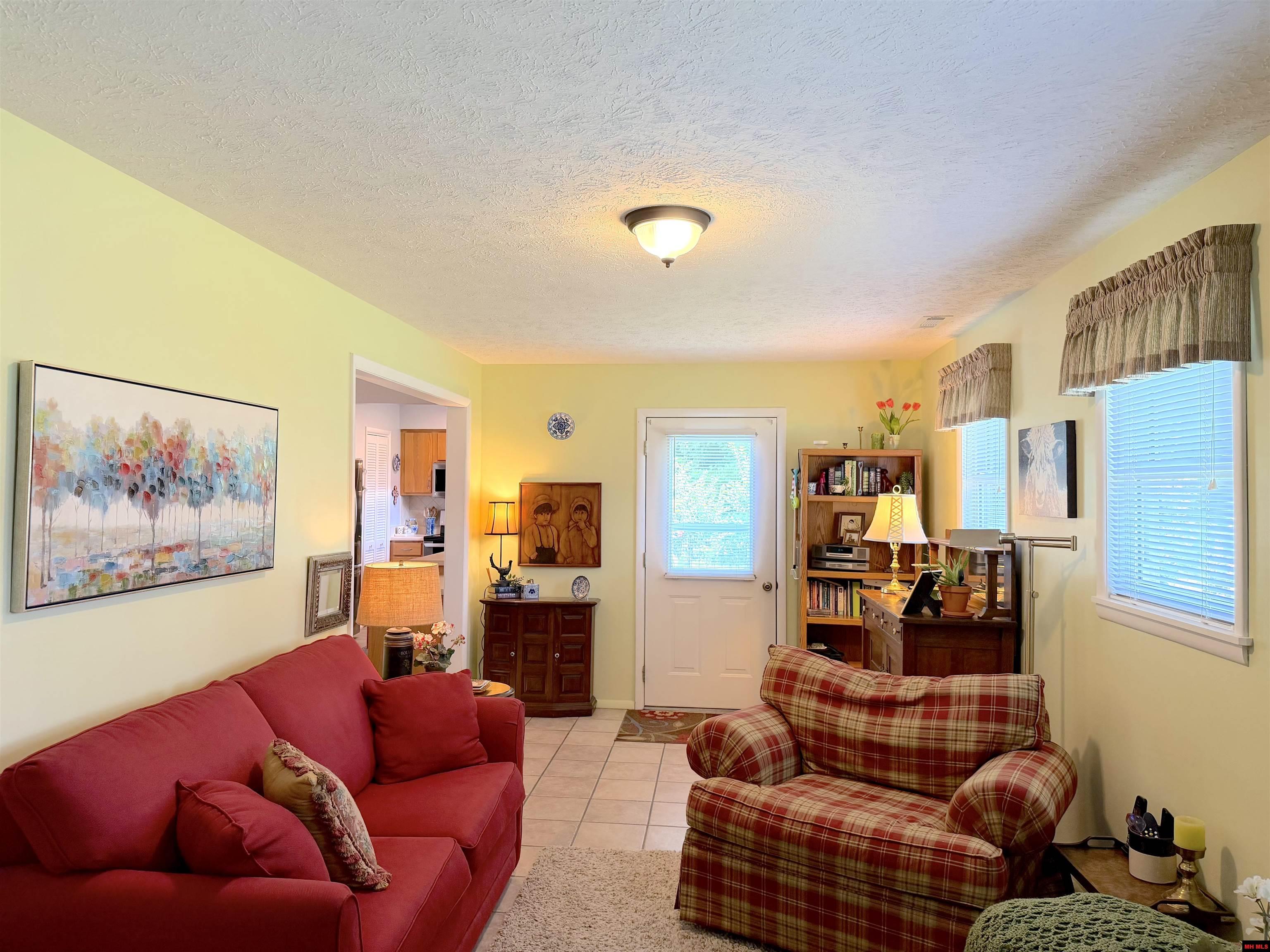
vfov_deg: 56.8
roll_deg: +0.2
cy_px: 476
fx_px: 881
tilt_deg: +0.8
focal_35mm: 24
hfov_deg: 71.6
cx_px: 635
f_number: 1.78
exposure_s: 1/120
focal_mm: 6.76
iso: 160
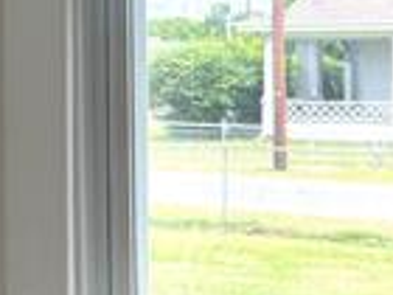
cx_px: -67
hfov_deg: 16.0
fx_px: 1351
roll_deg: +0.0
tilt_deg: +0.2
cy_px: 37
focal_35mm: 119
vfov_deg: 12.4
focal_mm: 5.7
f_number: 1.5
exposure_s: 1/1183
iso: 50
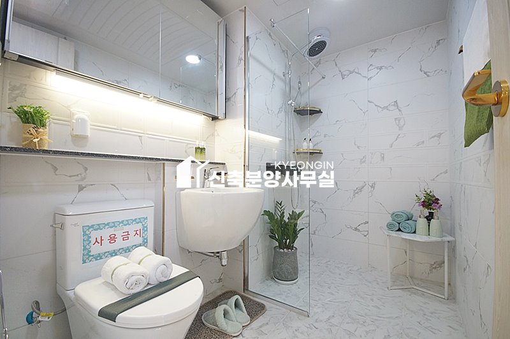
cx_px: 255
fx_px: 212
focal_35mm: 15
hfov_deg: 100.4
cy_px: 170
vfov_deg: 77.2
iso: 800
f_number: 5.6
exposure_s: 1/60
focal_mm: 10
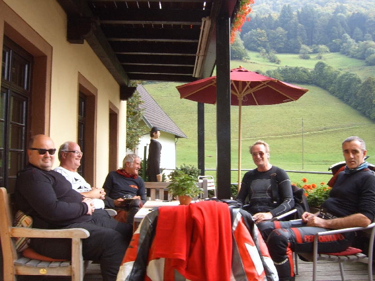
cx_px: 188
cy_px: 140
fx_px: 379
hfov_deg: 52.6
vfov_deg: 40.7
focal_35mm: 35
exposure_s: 1/45
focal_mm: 5.8
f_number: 5.8
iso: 50
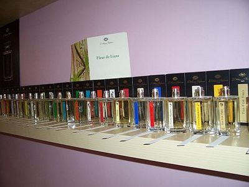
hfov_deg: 54.0
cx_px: 124
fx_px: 245
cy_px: 94
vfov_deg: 41.8
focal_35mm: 34
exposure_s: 1/60
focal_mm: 5.6
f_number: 2.7
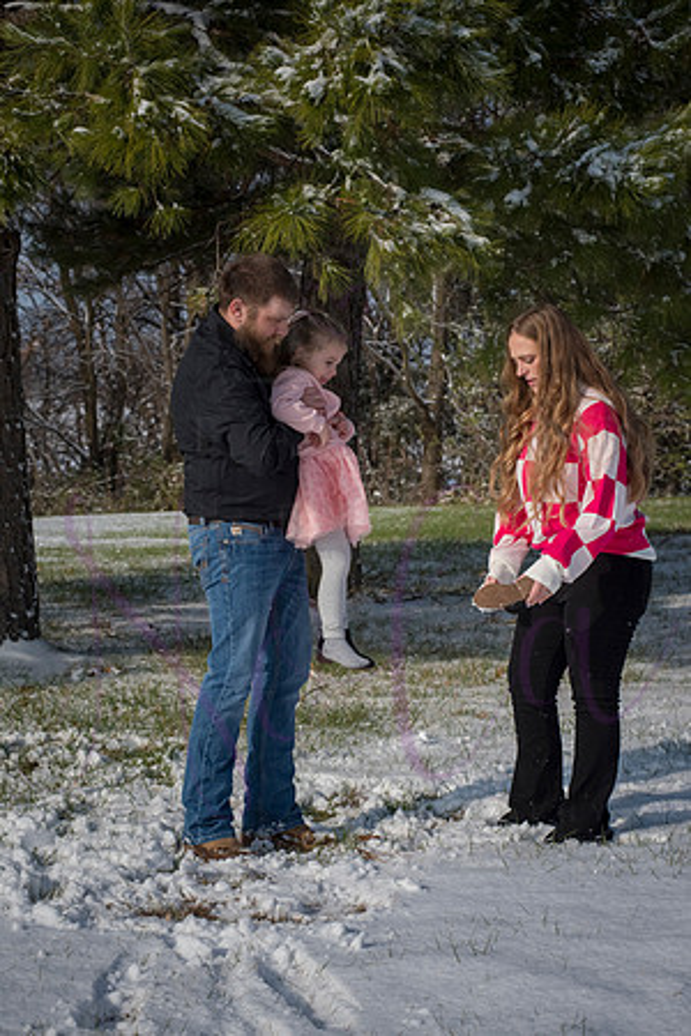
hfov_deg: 17.1
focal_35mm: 80
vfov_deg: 25.4
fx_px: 2303
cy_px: 518
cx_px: 346
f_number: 10
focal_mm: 80
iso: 640
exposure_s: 1/2000
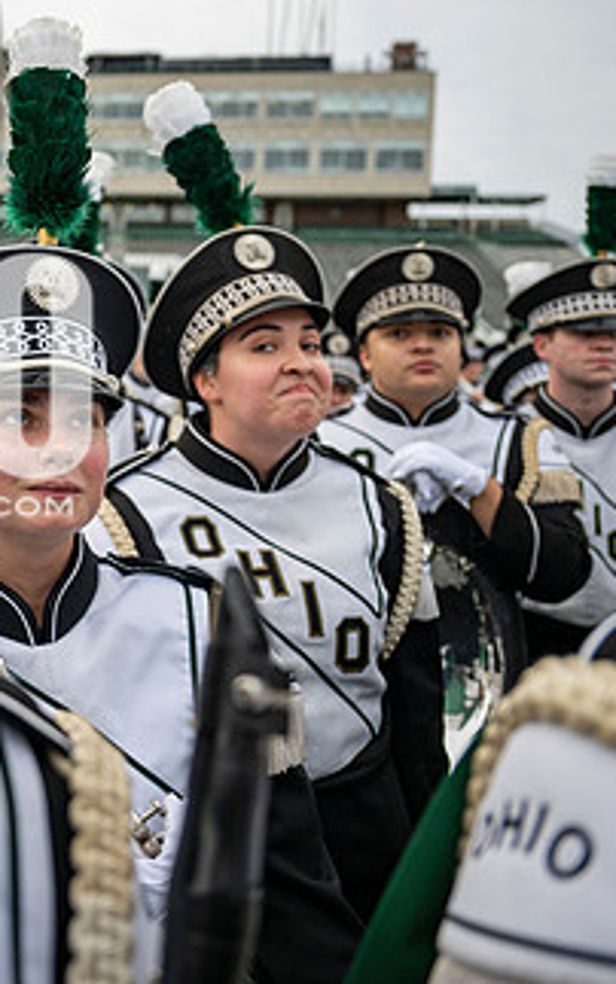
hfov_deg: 25.9
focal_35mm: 44
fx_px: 1181
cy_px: 398
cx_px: -137
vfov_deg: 45.0
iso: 200
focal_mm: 24
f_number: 2.8
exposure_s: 1/500
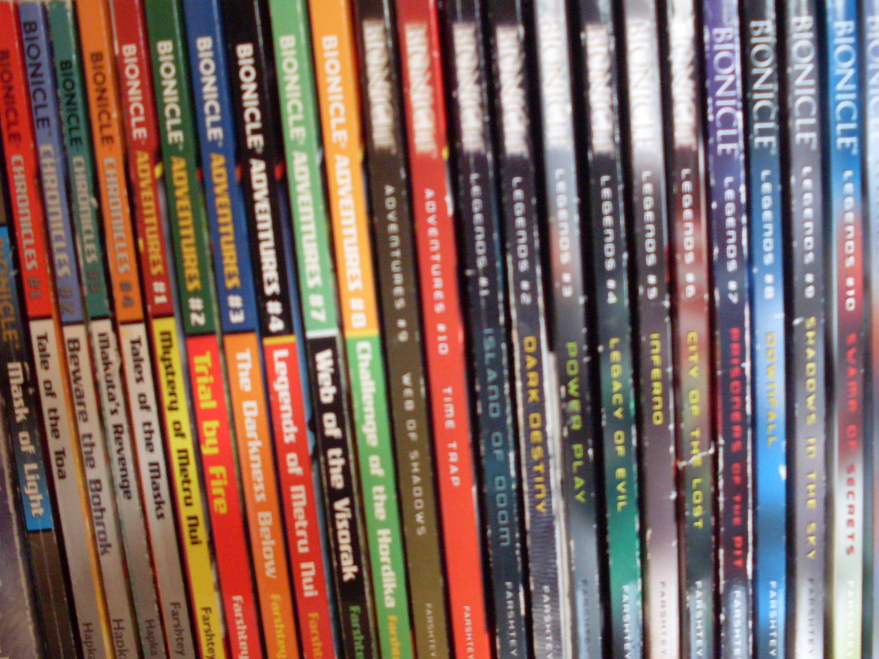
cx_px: 456
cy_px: 356
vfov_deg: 31.5
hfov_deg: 41.2
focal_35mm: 46
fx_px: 1168
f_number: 2.8
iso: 200
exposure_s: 1/20
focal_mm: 6.3
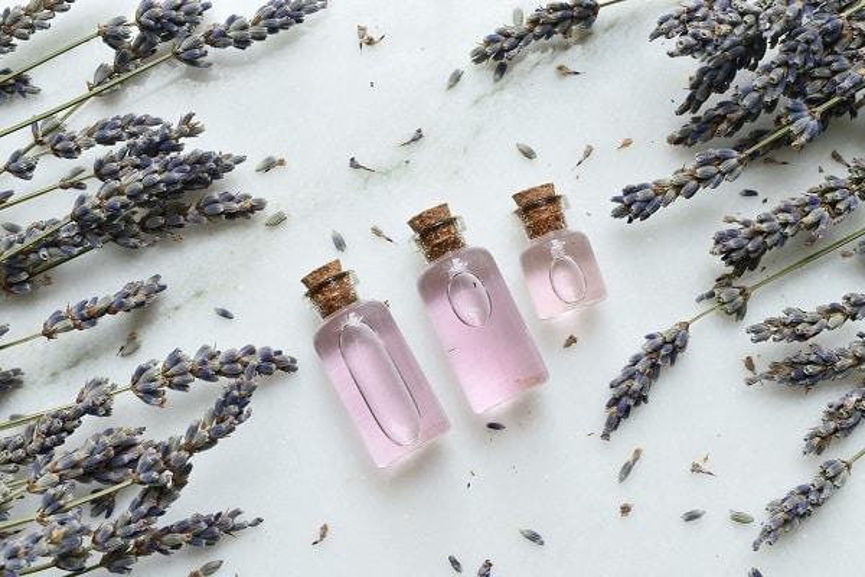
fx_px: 1442
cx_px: 432
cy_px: 288
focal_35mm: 60
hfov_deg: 33.4
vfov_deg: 22.6
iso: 100
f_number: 8
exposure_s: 1/5
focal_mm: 40
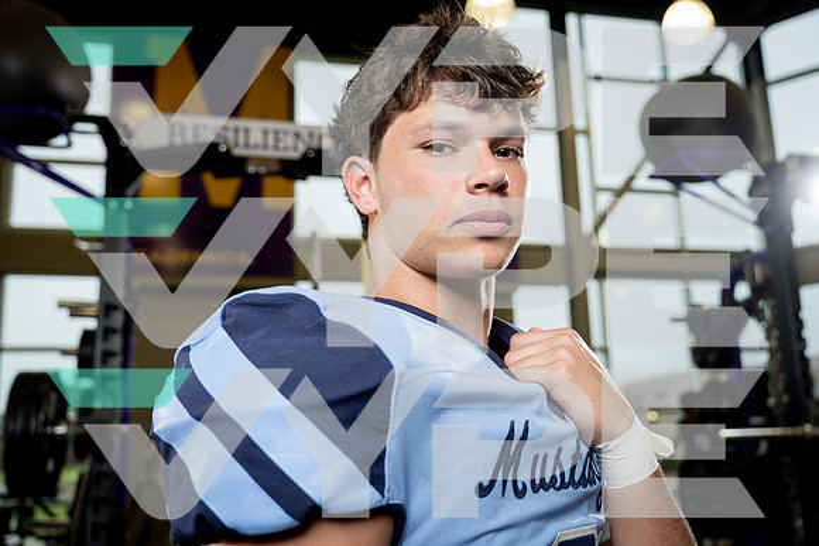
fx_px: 796
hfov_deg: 54.4
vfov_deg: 37.9
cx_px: 410
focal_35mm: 35
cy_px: 273
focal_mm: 35
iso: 640
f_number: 4
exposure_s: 1/250
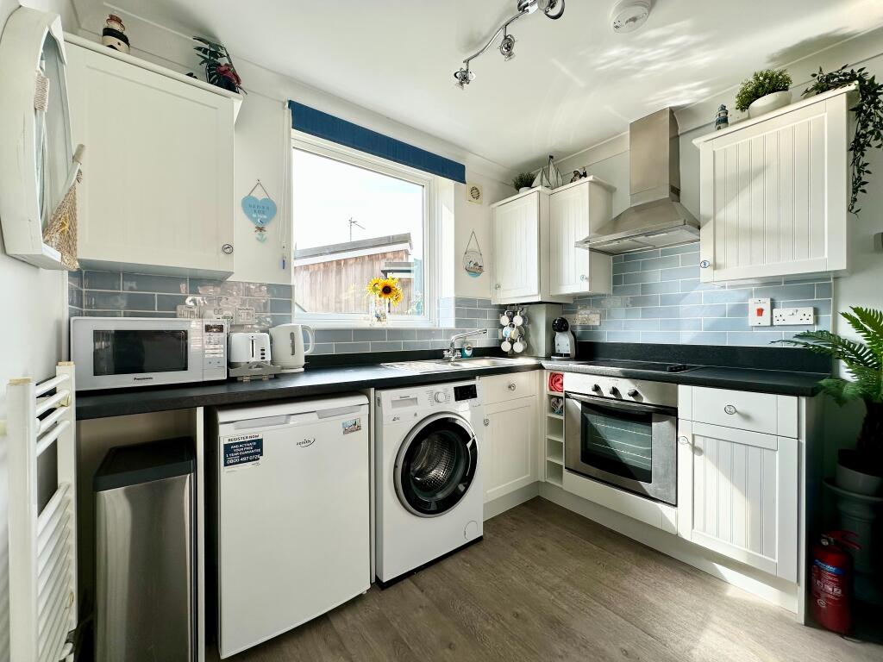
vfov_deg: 85.7
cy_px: 331
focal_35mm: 14
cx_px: 442
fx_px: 357
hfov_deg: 102.1
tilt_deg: -0.9
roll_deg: +0.0
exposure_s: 1/224
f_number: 2.2
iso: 40
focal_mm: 2.22
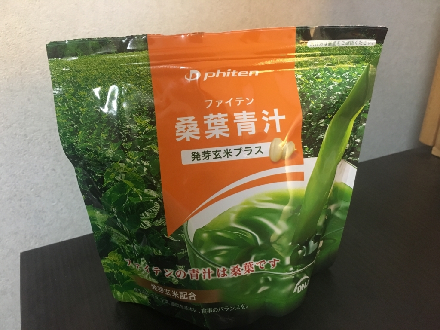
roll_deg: +0.2
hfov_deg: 61.7
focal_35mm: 29
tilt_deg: -25.5
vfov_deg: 48.2
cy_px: 165
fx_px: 369
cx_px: 220
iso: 200
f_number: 2.2
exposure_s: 1/17
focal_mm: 4.15
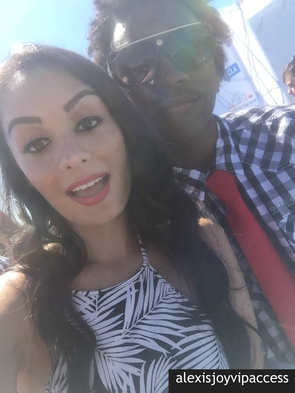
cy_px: 196
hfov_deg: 45.4
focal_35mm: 31
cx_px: 148
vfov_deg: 58.4
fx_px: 352
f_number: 2.2
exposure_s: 1/716
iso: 32
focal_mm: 2.65
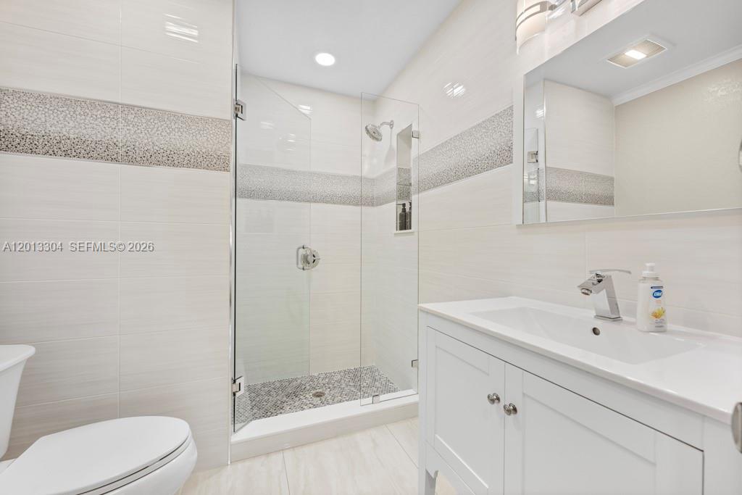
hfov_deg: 104.2
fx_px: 289
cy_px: 248
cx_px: 371
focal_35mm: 14
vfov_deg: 81.2
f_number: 8
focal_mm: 14
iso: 500
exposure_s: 1/20
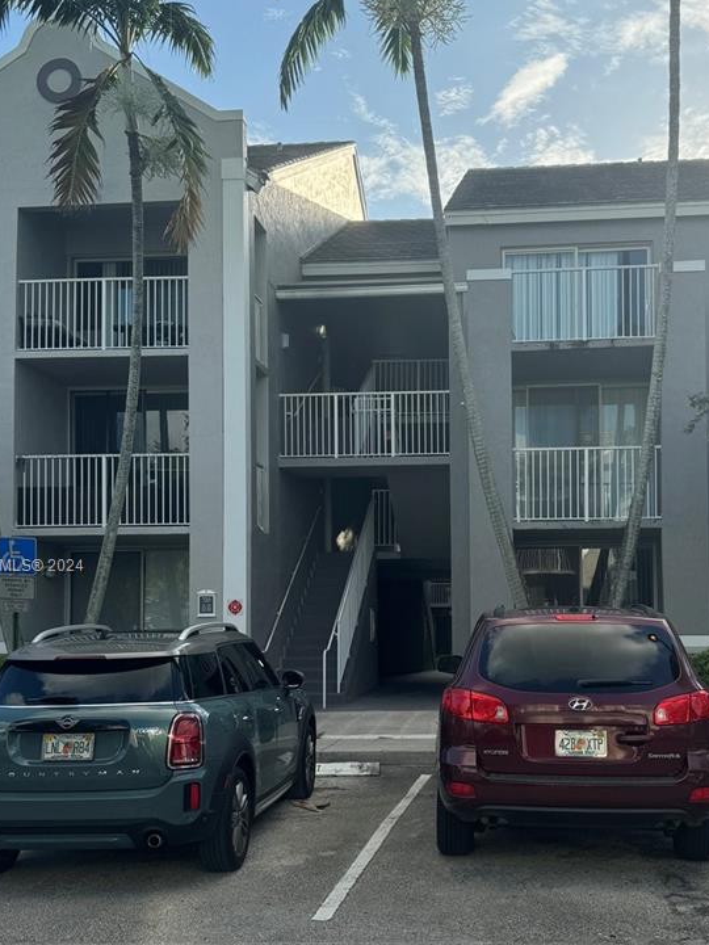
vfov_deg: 46.5
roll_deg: +0.5
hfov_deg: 35.8
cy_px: 567
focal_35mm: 40
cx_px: 435
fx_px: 1092
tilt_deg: +2.4
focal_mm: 6.76
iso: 80
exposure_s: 1/1767
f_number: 1.78
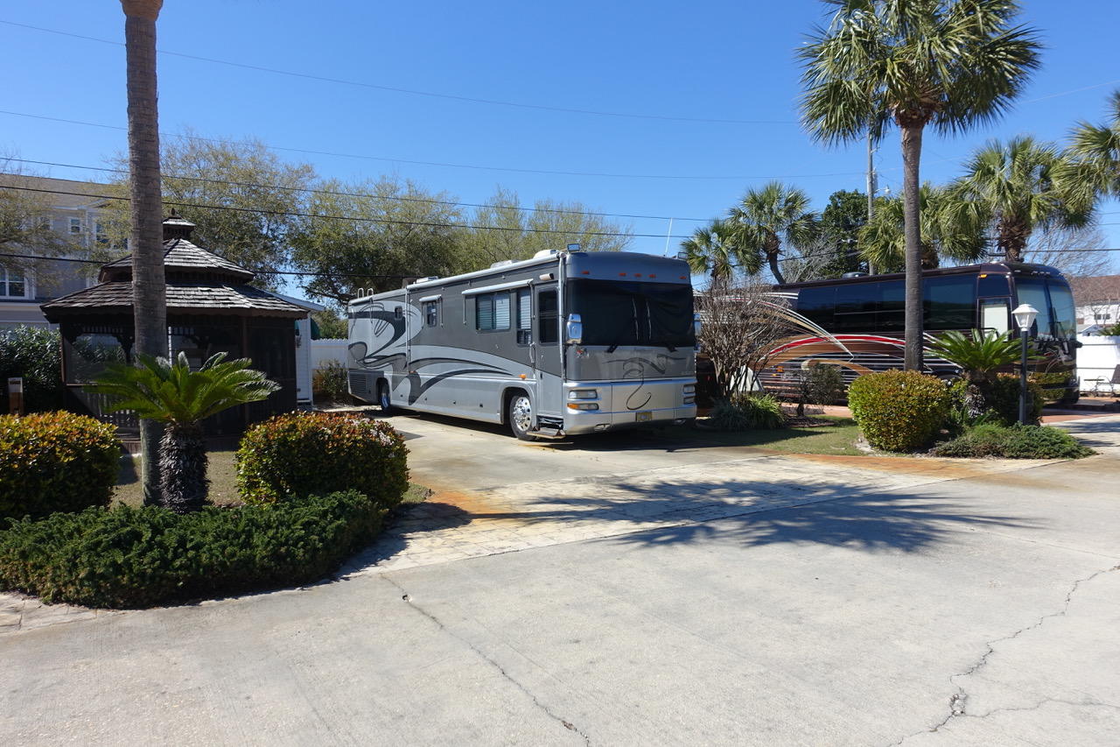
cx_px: 560
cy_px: 374
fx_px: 747
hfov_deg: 73.8
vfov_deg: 53.1
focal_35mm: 24
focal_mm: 8.8
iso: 125
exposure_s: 1/500
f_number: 5.6
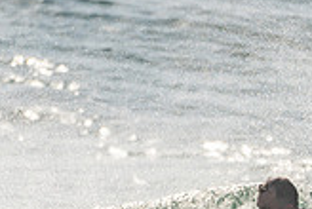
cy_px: 311
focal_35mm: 1767
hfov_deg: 1.2
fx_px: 15342
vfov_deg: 0.8
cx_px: 230
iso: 80
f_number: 5.6
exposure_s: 1/2000
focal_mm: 500
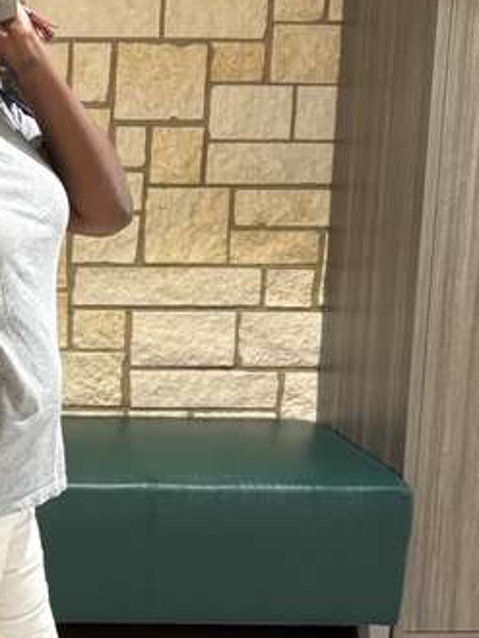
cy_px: 318
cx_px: -165
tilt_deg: -9.5
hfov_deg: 17.0
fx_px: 1493
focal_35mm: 81
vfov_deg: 24.1
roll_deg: -1.3
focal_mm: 5.96
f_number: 1.6
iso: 160
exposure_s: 1/60
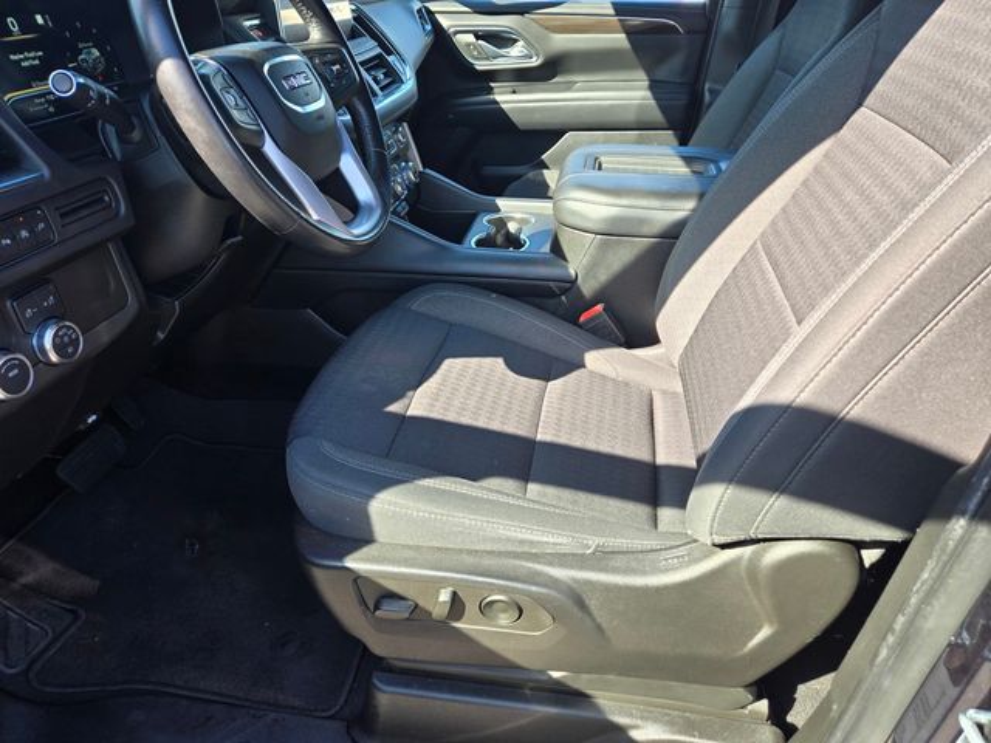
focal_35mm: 23
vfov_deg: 58.9
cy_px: 372
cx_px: 496
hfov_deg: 73.9
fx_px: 658
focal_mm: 5.4
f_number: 1.8
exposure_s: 1/180
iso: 32
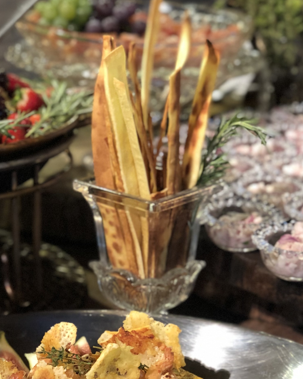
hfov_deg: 14.0
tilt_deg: -23.2
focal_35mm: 110
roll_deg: -0.9
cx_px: 84
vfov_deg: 17.2
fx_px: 1233
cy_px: 330
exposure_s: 1/24
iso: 160
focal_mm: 6
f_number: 2.4
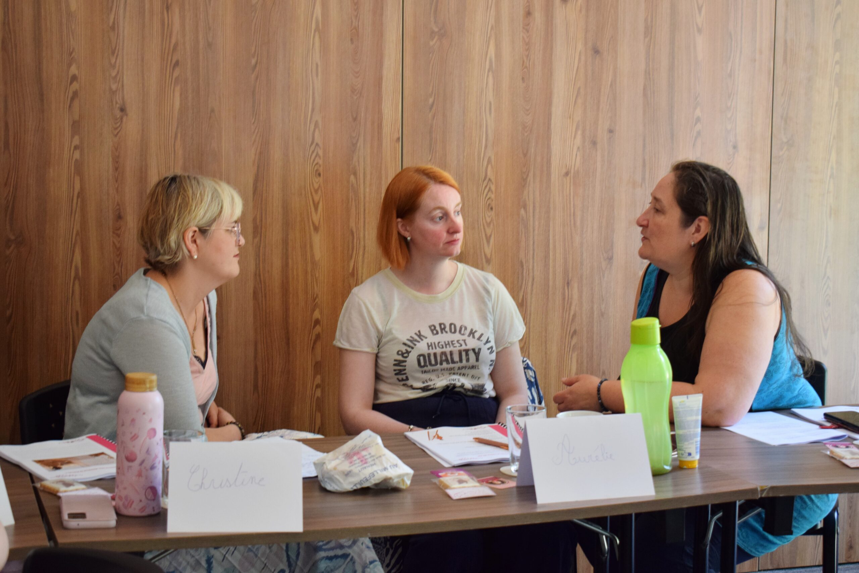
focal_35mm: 68
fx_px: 1611
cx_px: 430
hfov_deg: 29.9
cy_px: 286
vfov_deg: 20.2
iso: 900
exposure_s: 1/60.2
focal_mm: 45
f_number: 5
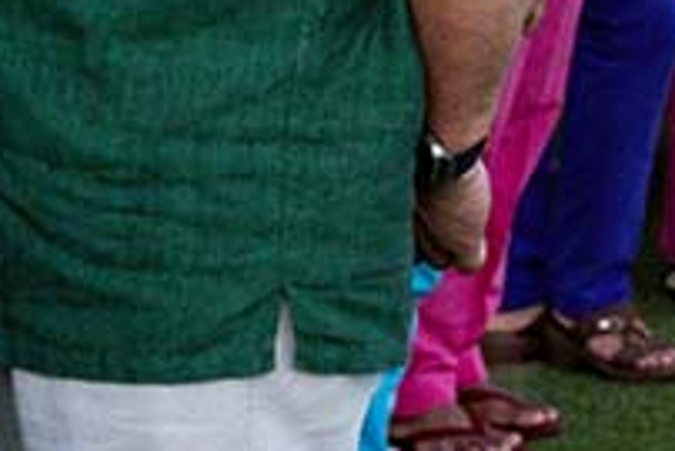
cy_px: -94
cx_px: -50
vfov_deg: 6.0
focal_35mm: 228
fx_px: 4278
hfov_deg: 8.9
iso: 4000
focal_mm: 48
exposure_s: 1/200
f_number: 8
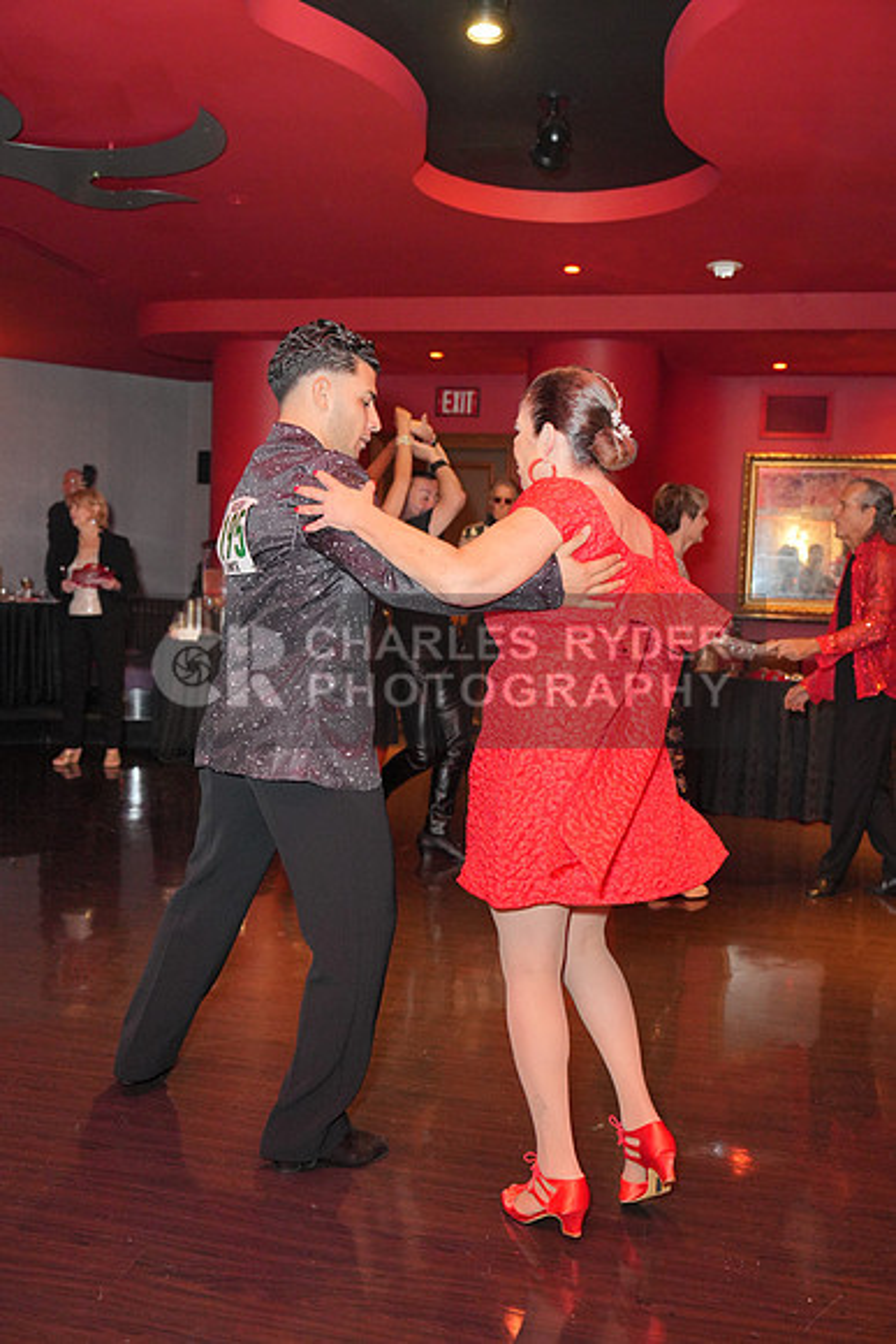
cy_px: 672
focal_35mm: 33
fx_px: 1231
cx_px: 448
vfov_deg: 57.2
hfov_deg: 40.0
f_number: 4
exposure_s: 1/200
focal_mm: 33
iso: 4000
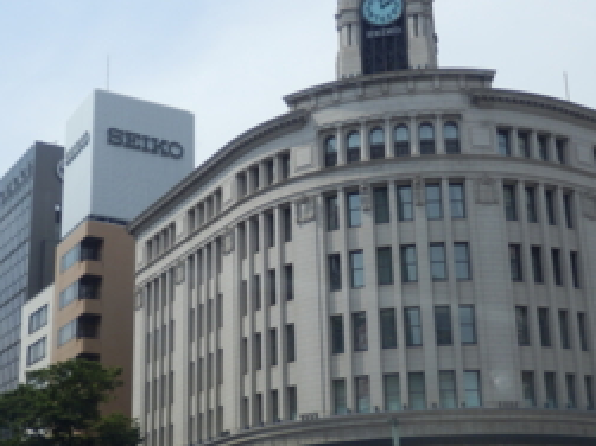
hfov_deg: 32.7
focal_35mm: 59
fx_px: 1015
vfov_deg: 24.8
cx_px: 264
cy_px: 240
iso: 80
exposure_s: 1/800
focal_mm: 6.6
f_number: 3.6
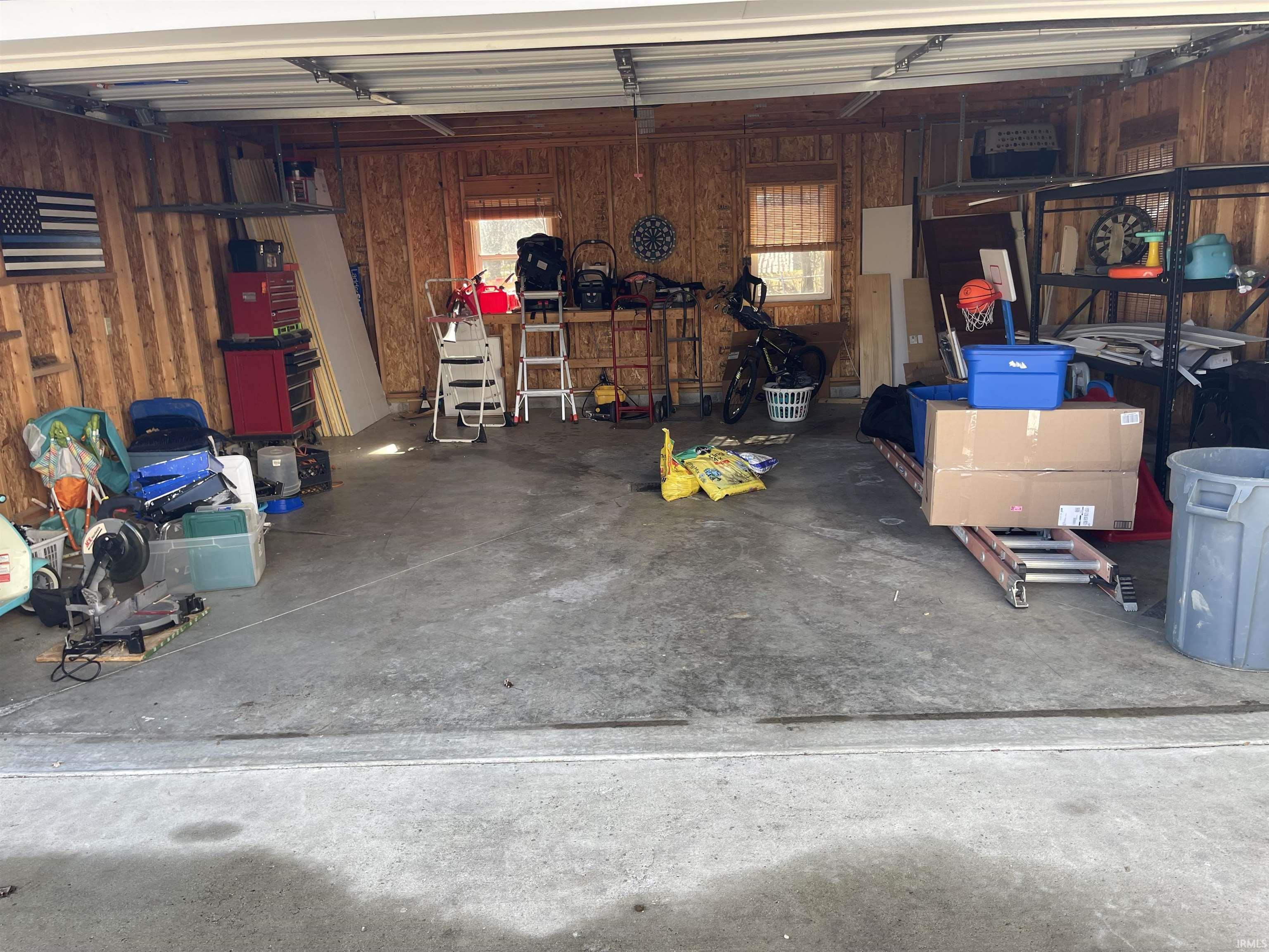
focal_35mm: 25
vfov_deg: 54.9
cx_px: 634
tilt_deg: -13.4
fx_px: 916
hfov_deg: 69.4
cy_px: 476
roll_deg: +2.9
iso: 32
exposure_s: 1/153
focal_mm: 5.1
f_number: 1.6
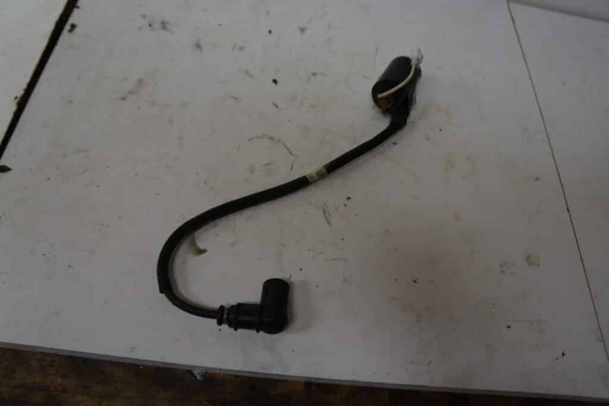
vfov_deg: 47.9
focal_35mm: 27
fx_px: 457
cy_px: 203
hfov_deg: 67.4
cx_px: 304
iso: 1000
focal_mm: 18
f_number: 3.5
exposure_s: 1/60
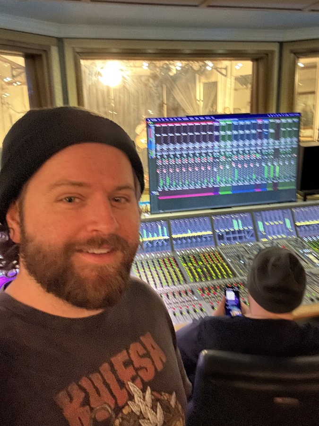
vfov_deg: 60.0
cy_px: 213
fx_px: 369
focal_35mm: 30
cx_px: 160
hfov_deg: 46.8
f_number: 1.9
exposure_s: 1/15
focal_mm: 2.69
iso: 1000
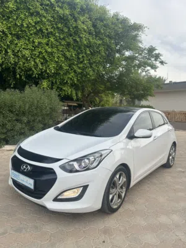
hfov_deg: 56.8
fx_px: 172
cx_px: 93
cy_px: 124
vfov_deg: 71.6
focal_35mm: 24
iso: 80
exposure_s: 1/1517
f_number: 1.78
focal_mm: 6.86
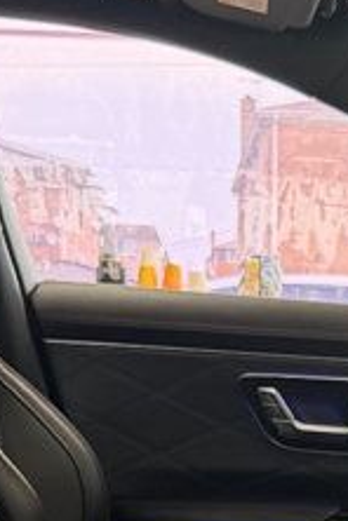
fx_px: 1667
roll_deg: -1.0
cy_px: 735
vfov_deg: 16.5
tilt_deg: -14.1
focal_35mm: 115
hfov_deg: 11.8
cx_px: 343
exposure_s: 1/120
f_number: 1.78
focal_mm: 6.76
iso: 400
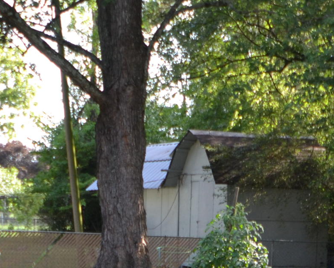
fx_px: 1275
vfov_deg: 11.8
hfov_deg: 14.7
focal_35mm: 129
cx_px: 23
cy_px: 289
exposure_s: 1/125
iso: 280
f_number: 5.6
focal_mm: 24
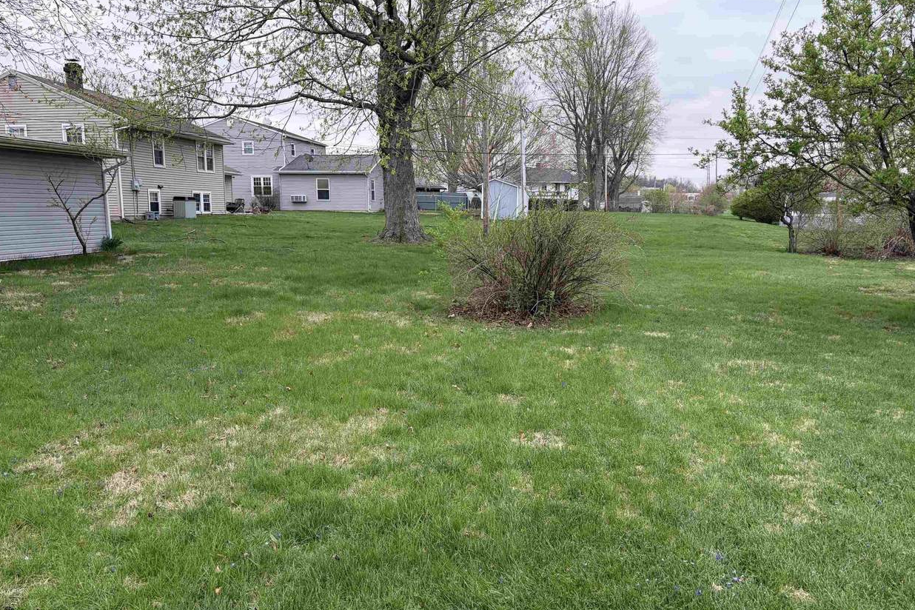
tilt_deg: -9.6
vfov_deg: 46.4
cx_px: 467
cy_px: 311
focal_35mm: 28
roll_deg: +1.2
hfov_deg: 65.5
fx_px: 712
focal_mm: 5.96
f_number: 1.6
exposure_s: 1/283
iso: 50
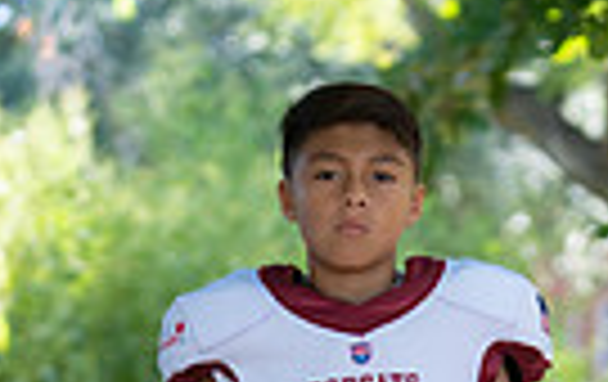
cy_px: 695
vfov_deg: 4.2
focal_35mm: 311
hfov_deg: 6.7
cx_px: 410
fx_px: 5164
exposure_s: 1/320
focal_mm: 70
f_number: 2.8
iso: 200
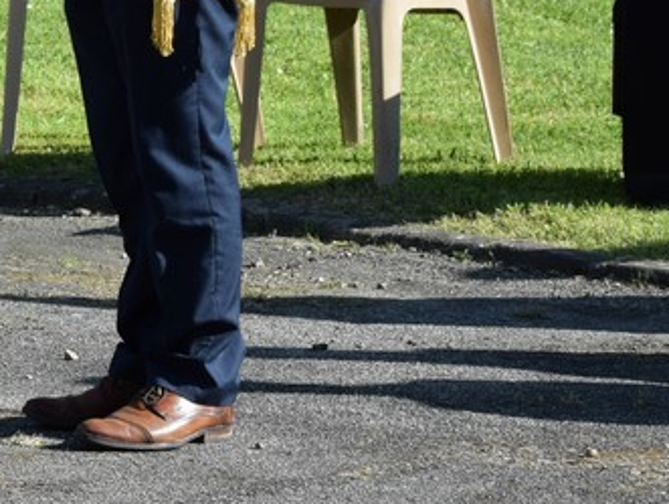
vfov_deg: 5.7
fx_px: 5050
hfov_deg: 7.4
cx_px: -488
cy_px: -57
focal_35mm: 261
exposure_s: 1/320
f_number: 9
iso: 200
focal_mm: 50
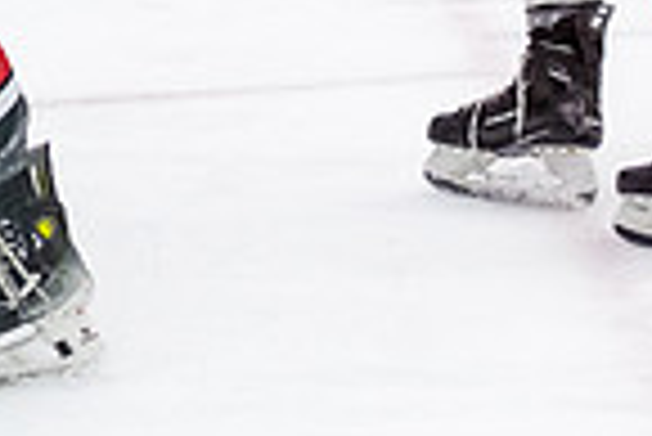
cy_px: -323
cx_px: -562
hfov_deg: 6.2
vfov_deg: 4.2
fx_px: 5856
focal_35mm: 323
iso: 3200
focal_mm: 70
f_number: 2.8
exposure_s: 1/640
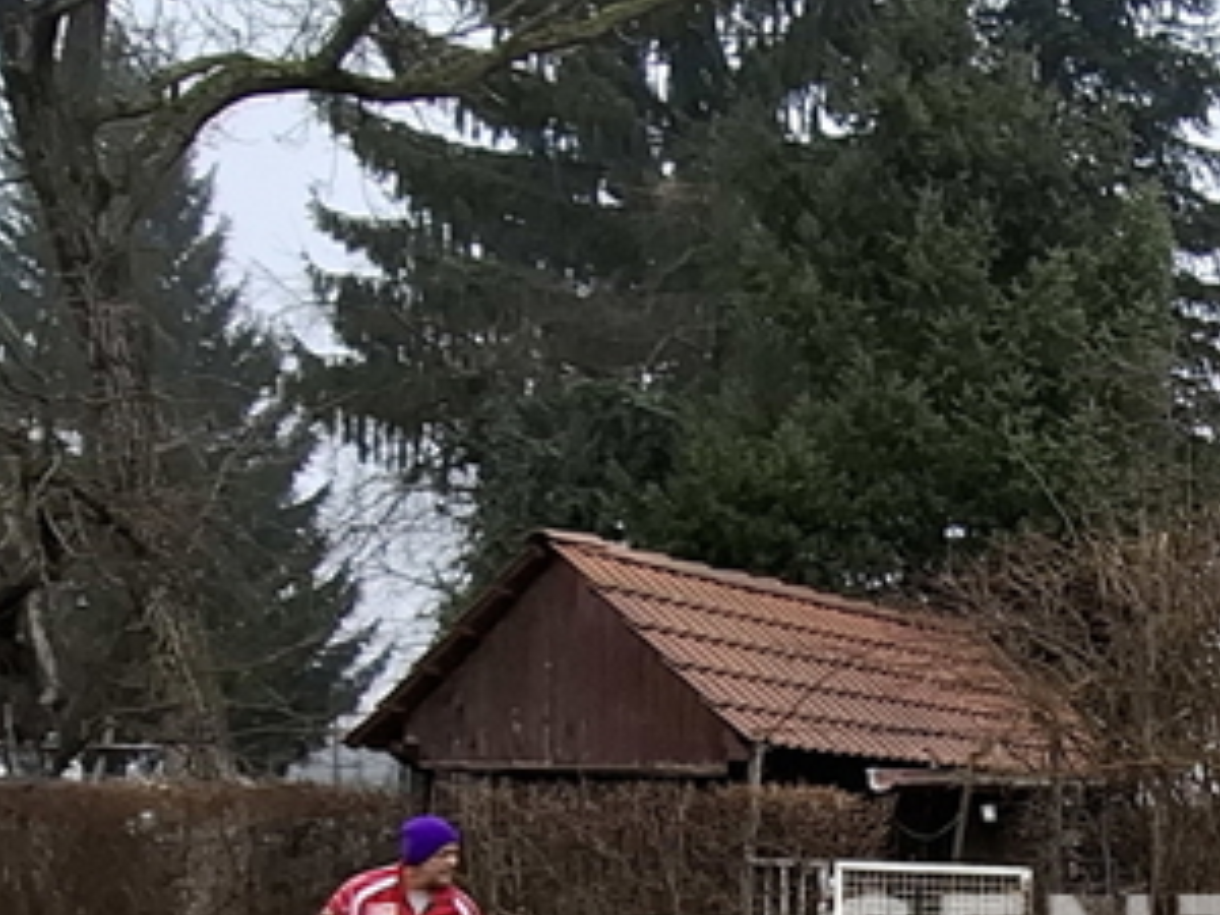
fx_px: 1833
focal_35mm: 52
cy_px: 1013
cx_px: 1330
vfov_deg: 25.9
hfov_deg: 32.5
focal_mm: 1.74
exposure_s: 1/128
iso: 40
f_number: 2.2
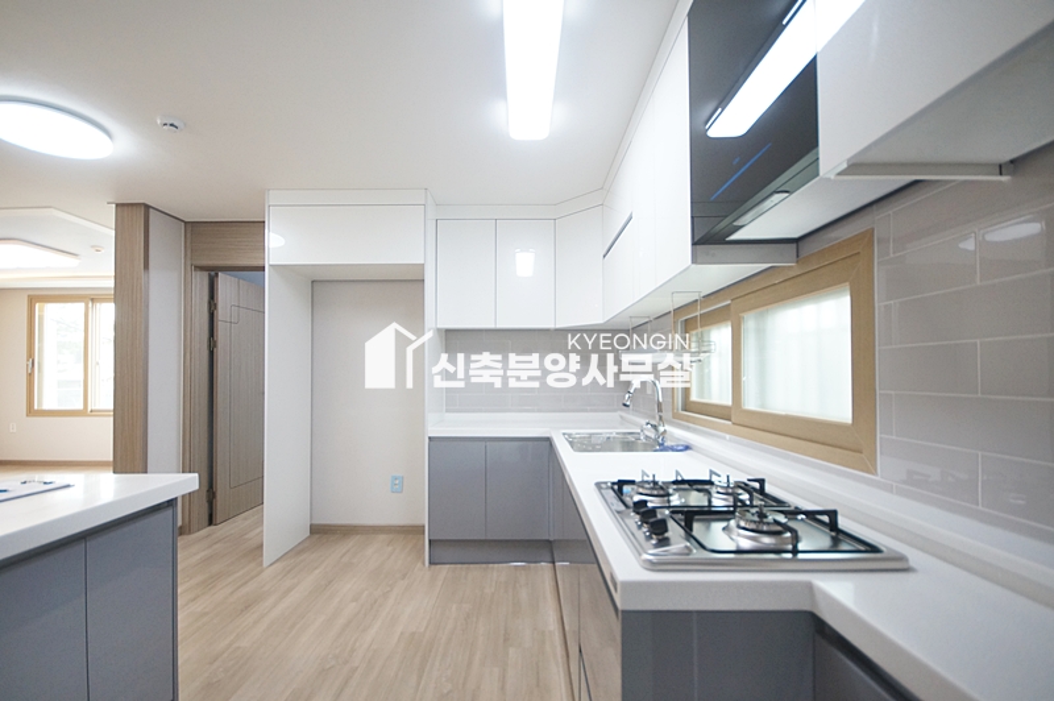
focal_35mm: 15
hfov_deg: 100.4
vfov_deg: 77.2
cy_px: 350
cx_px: 527
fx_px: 439
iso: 800
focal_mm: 10
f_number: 4
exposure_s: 1/100
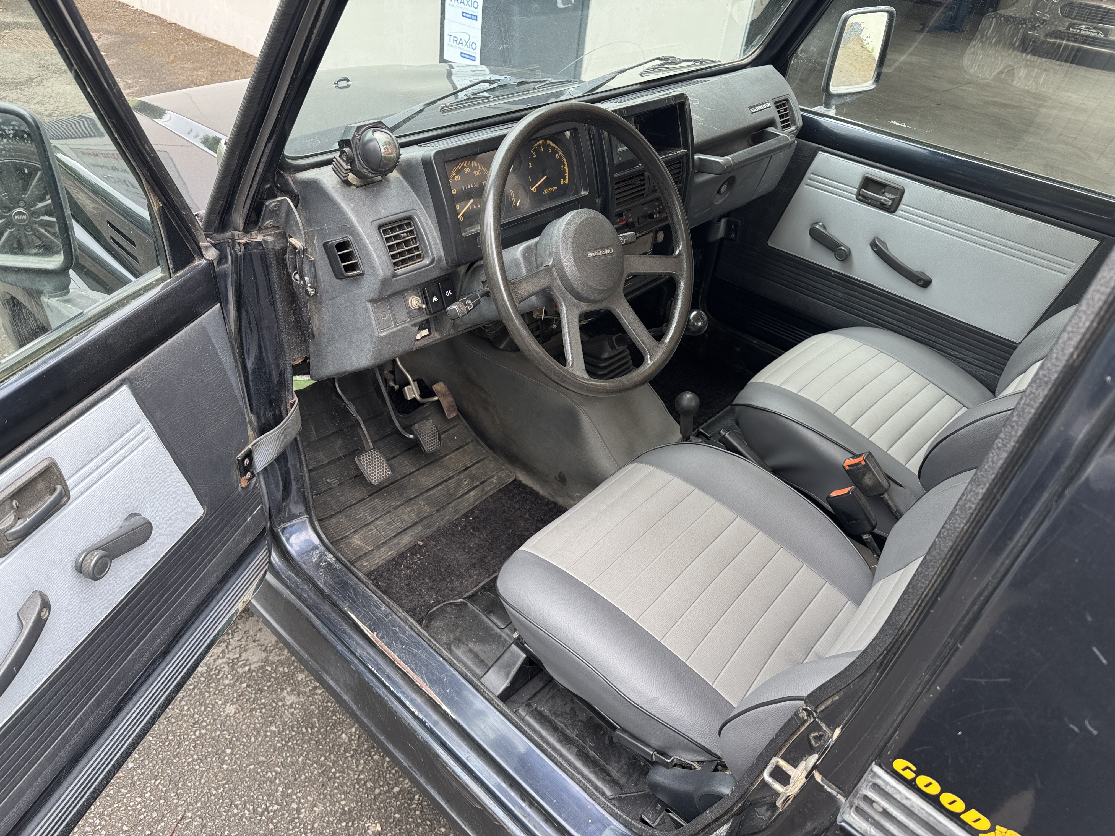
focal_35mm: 24
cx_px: 558
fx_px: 773
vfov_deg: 56.8
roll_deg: -6.7
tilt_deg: -35.0
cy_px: 418
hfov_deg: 71.6
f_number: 1.78
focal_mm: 6.76
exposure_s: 1/121
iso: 64
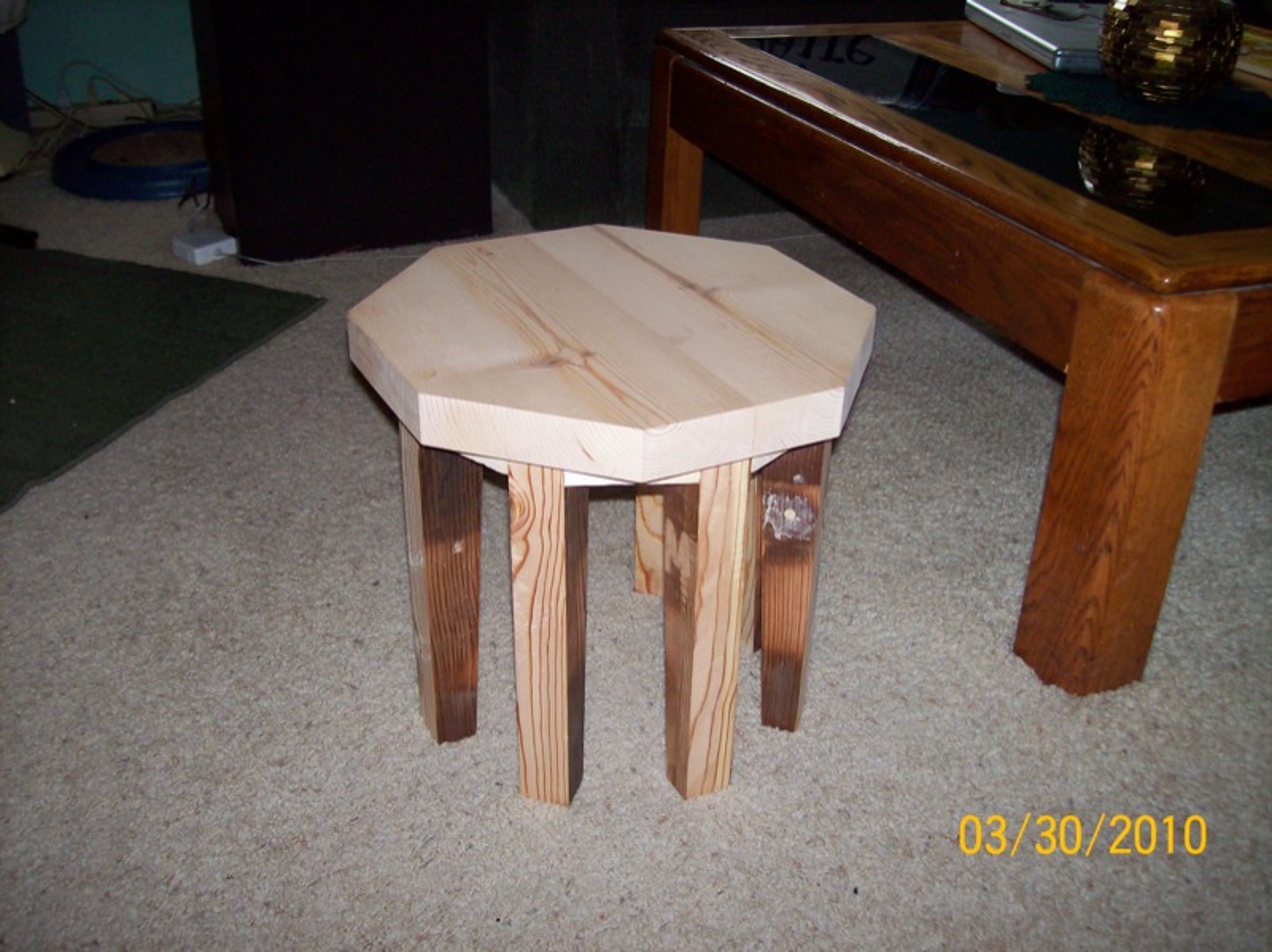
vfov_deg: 39.6
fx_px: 1322
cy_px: 476
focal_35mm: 36
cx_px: 636
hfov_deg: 51.4
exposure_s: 1/64
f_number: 2.7
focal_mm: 6
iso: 80
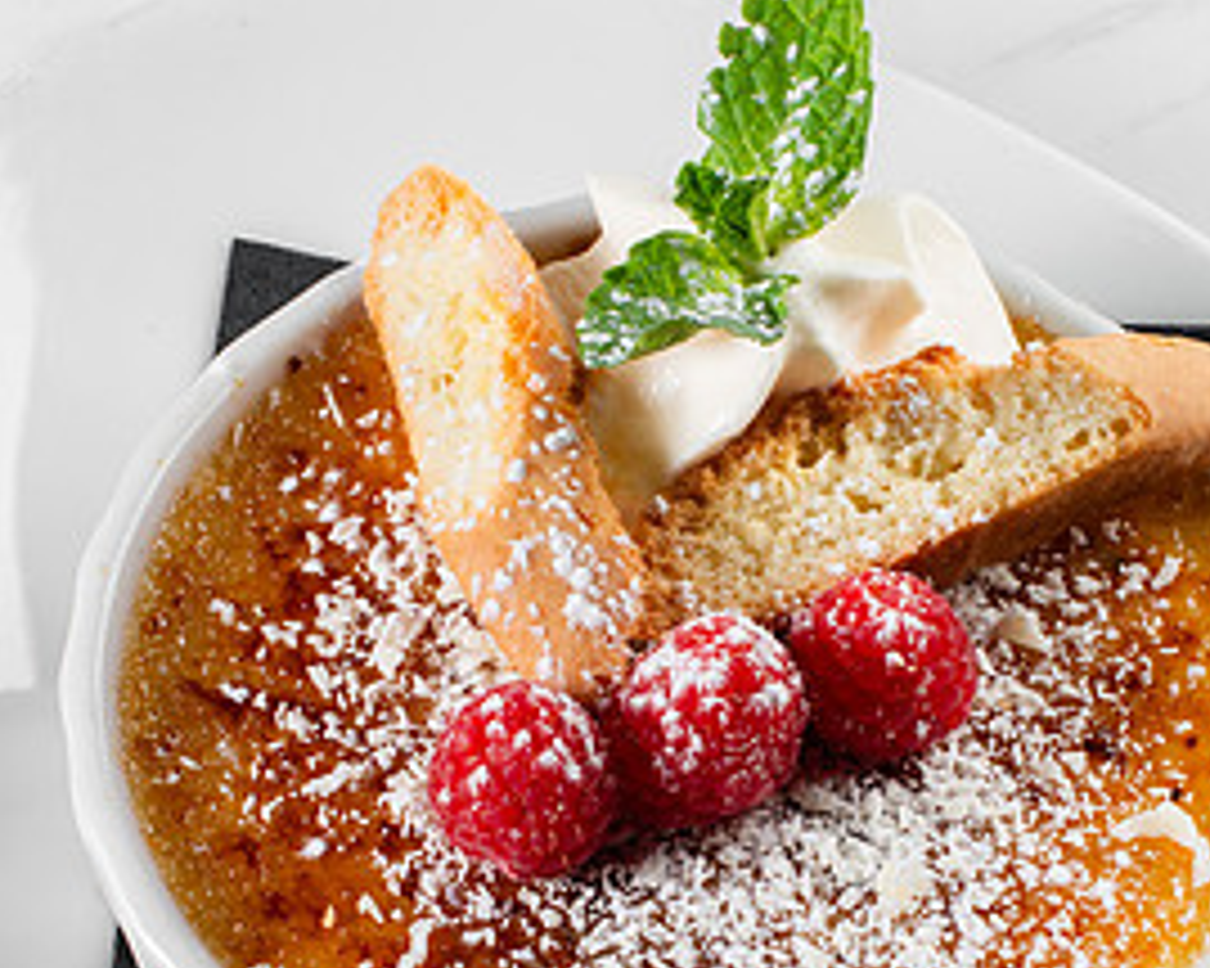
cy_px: 787
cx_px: 689
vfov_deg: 11.6
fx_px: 4761
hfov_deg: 14.5
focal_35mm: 133
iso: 100
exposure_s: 1/250
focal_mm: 50
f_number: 11
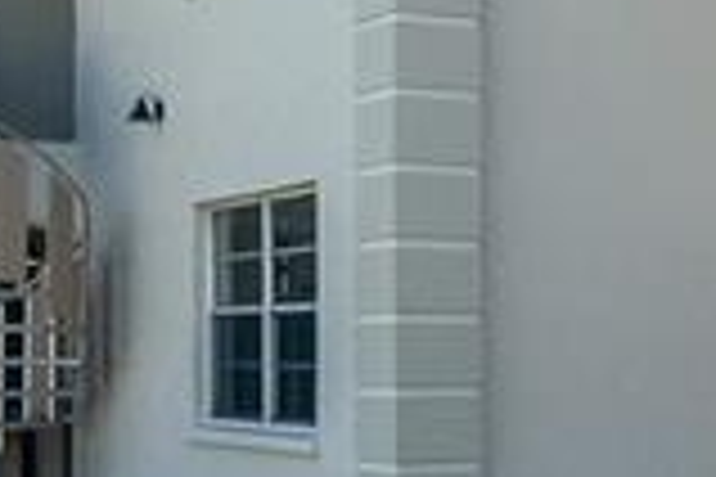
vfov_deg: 15.2
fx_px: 1790
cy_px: 306
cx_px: 684
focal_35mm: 90
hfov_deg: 21.9
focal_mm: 14
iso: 400
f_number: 11
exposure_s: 1/160
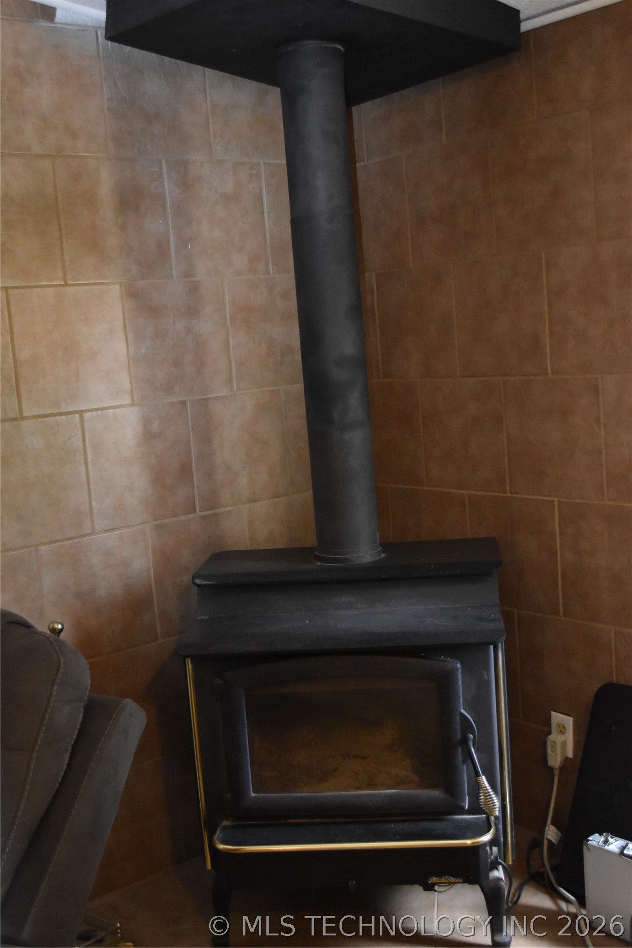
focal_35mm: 42
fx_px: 1106
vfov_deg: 46.4
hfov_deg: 31.9
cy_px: 474
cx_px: 316
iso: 4000
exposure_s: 1/60
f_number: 4.5
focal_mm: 28
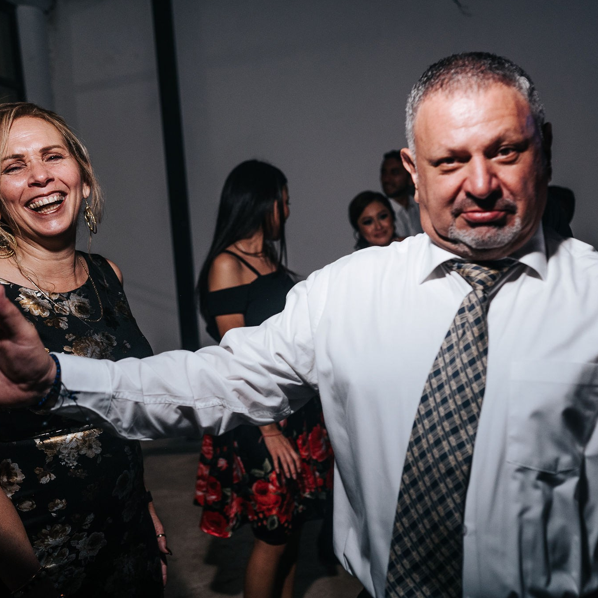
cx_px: 362
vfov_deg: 37.6
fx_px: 880
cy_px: 299
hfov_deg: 37.4
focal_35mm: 45
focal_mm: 35
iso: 800
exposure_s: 1/200
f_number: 3.2
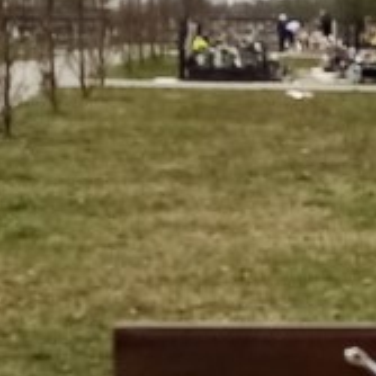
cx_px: 414
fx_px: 1081
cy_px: 484
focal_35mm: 88
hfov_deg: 18.9
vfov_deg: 18.4
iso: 106
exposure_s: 1/1021
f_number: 1.8
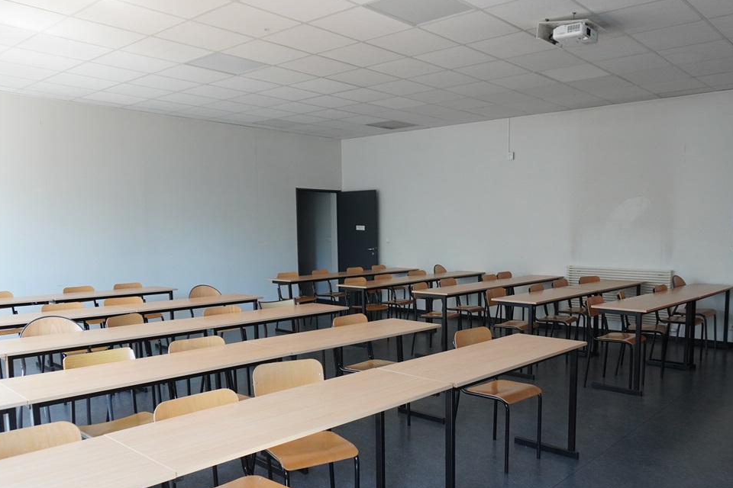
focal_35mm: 30
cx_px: 435
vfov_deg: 43.3
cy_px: 301
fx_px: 611
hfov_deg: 61.5
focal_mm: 16
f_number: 4
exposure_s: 1/160
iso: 800
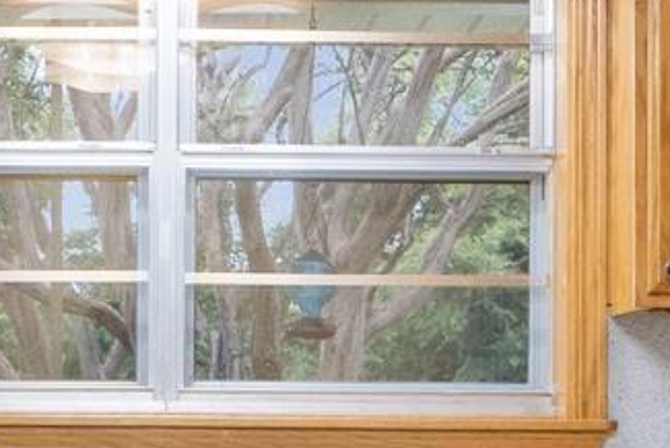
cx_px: 177
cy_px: 335
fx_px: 2405
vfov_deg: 10.6
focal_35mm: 129
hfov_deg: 15.8
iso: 200
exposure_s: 1
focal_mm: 11.2
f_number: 9
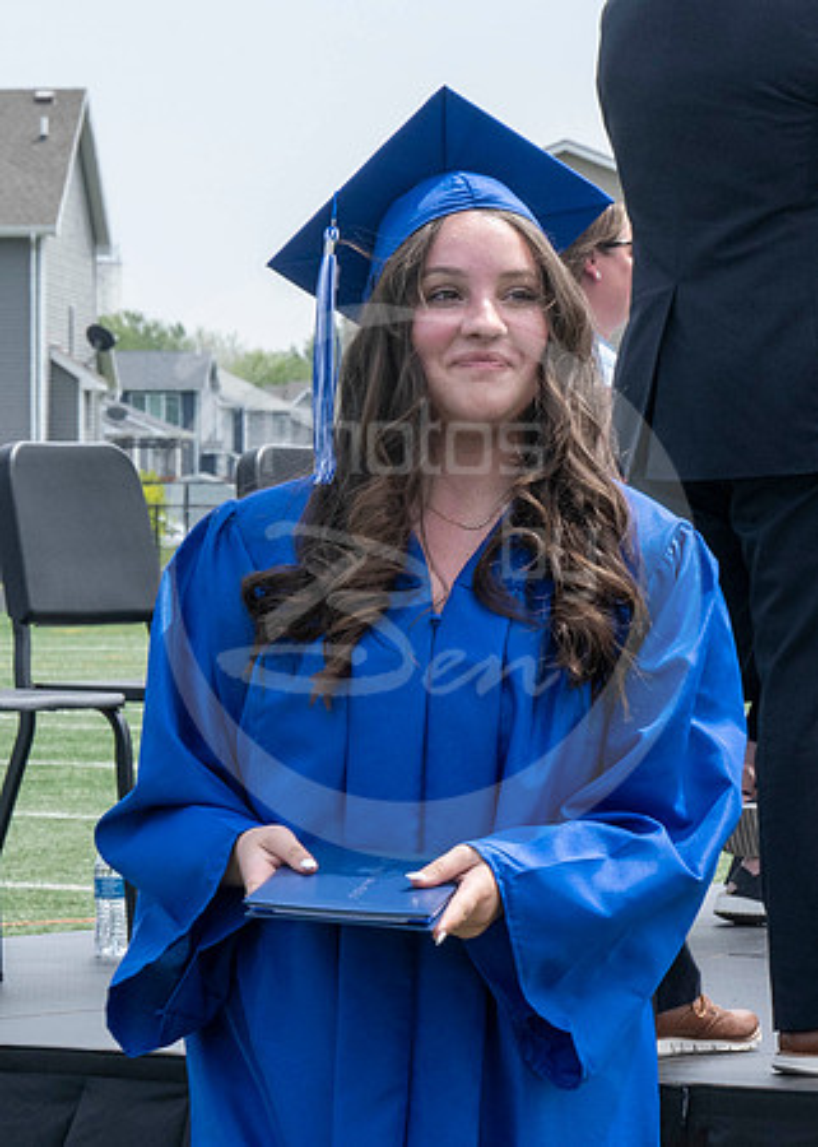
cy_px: 651
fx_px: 7517
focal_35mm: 231
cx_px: -8
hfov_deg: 6.2
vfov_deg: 8.7
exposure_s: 1/250
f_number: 13
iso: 200
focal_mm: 70
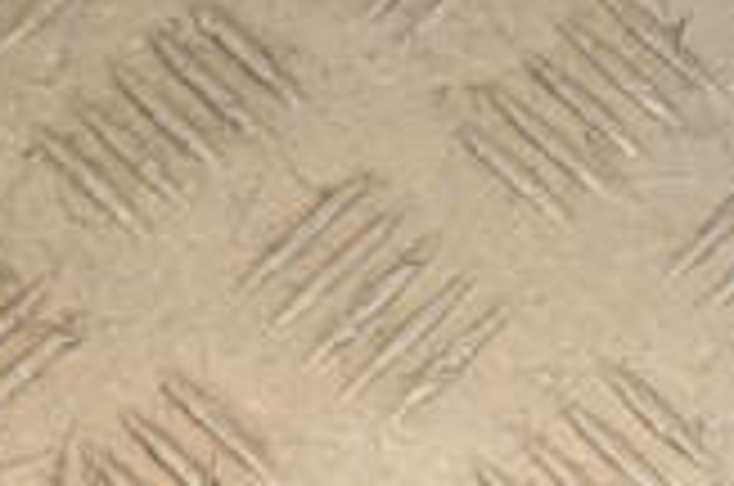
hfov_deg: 11.4
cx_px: 856
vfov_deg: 7.7
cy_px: -54
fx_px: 3602
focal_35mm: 177
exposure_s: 1/200
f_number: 9
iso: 800
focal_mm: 32
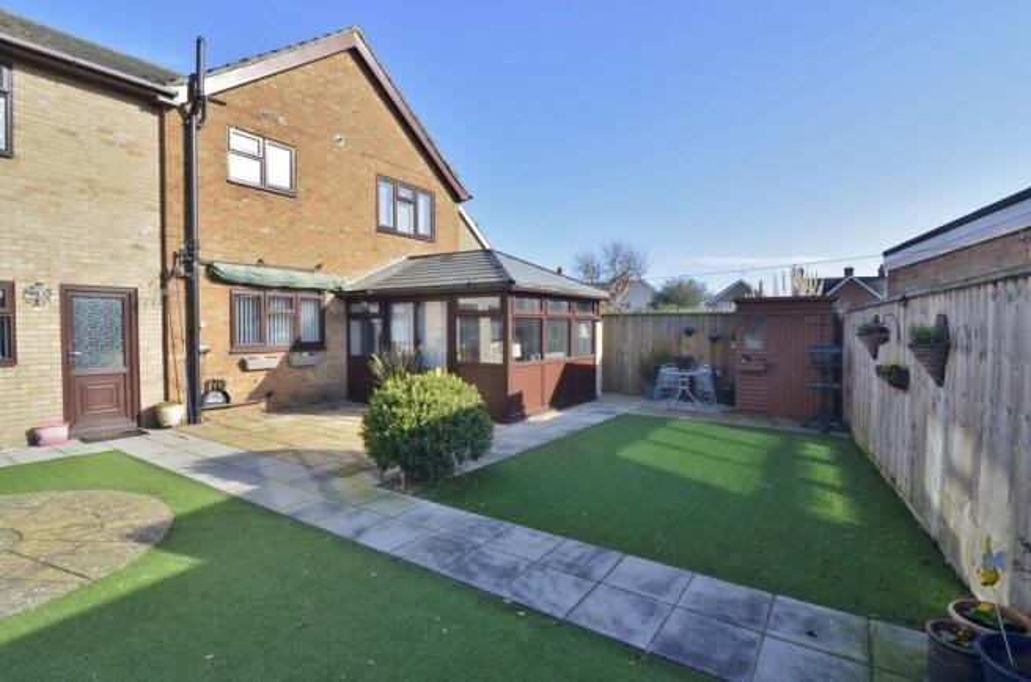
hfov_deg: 95.1
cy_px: 341
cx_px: 516
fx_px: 471
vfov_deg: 71.8
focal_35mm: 16
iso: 200
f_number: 7.1
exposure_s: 1/200
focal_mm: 11
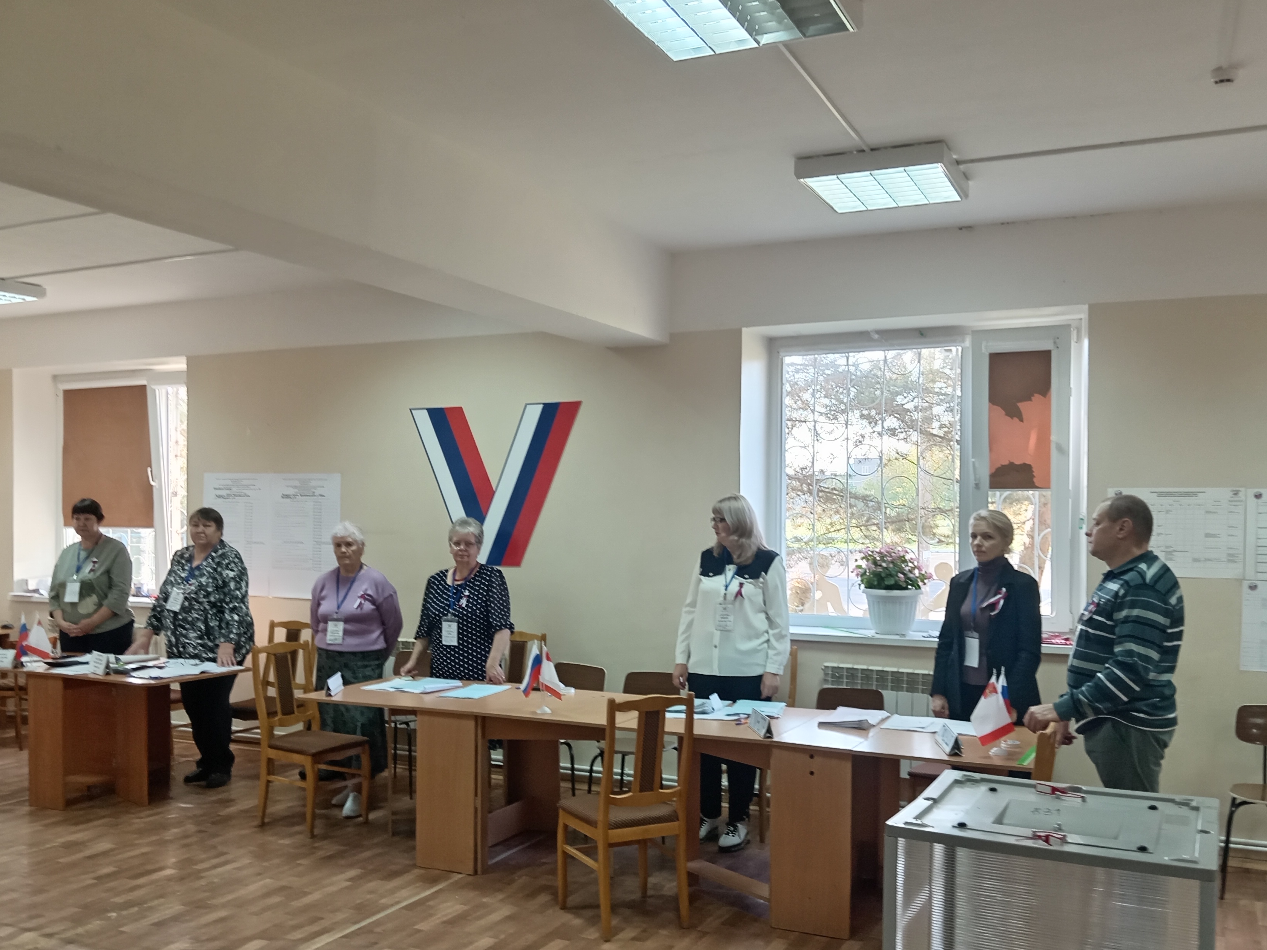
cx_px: 621
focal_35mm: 31
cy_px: 533
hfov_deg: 58.3
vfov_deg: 45.3
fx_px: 1135
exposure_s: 1/25
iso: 420
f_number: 1.8
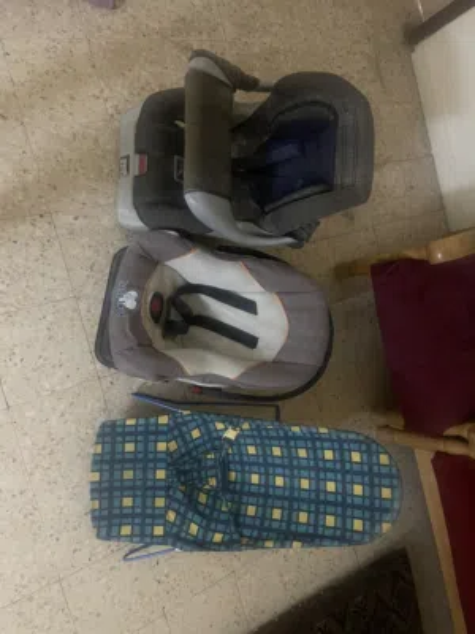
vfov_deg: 69.4
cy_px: 317
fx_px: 457
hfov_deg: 54.9
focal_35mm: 25
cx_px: 238
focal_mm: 5.1
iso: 640
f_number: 1.6
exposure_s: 1/25
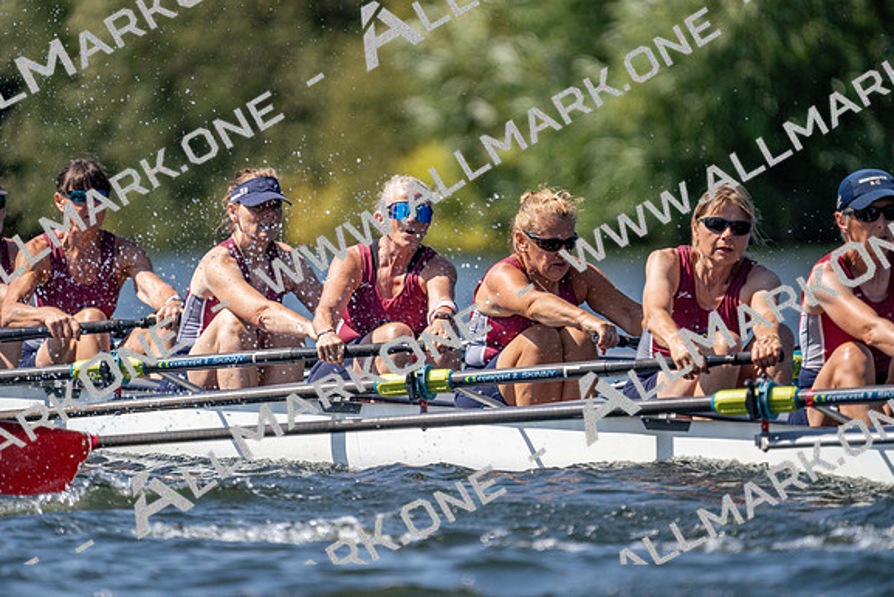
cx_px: 446
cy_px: 298
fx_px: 14977
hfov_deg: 3.4
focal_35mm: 603
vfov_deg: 2.3
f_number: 6.3
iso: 320
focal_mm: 600
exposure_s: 1/2000
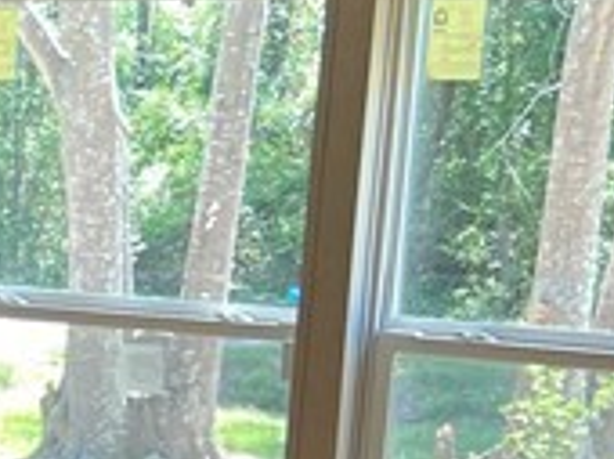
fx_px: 2781
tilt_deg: -8.2
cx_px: -1011
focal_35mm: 157
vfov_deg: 9.3
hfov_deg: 10.3
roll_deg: -1.0
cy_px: 495
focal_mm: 5.7
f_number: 1.5
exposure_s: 1/120
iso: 100
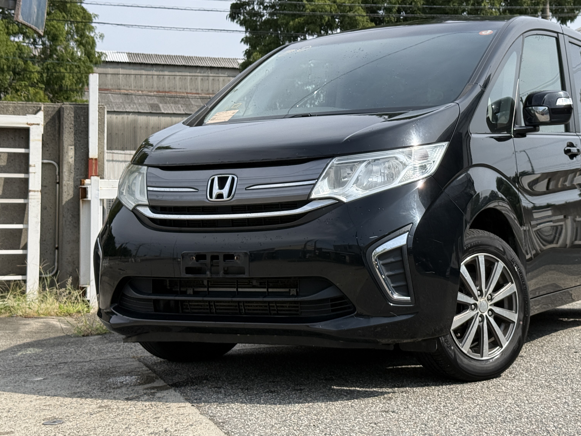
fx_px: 1074
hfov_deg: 30.1
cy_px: 161
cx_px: 370
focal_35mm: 64
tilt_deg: +3.3
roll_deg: +0.3
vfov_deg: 22.9
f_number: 1.78
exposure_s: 1/4098
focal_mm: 6.76
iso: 80
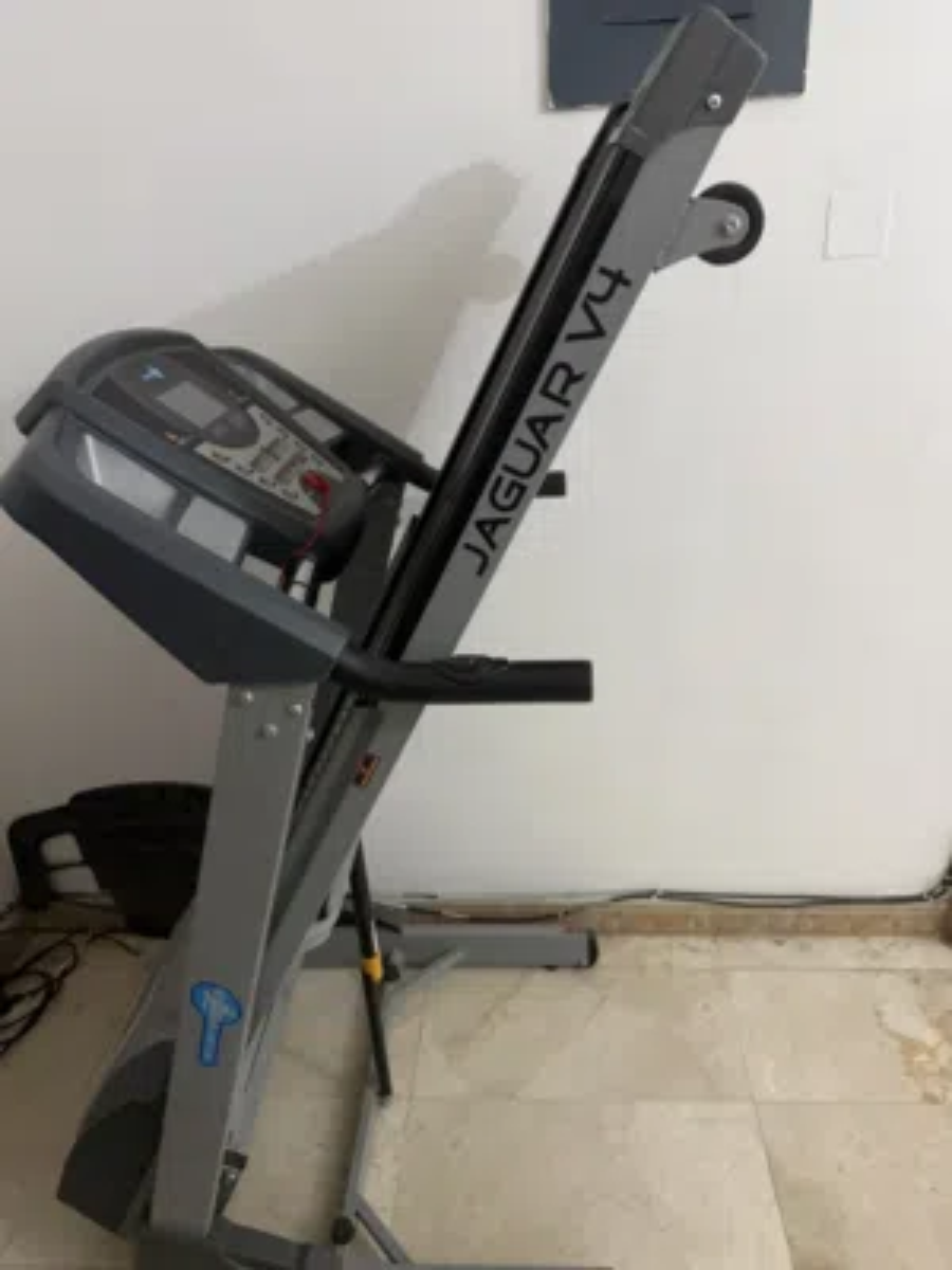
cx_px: 476
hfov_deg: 56.8
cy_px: 635
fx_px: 880
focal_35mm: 24
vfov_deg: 71.6
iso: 800
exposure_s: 1/33
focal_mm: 6.76
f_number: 1.78
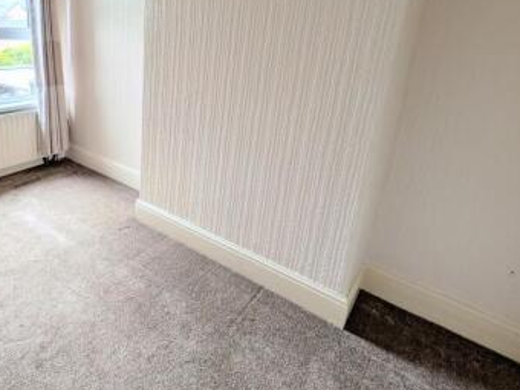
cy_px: 120
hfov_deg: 67.2
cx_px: 132
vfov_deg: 55.2
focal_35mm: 24
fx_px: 361
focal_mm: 1.85
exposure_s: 1/108
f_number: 2.2
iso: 43
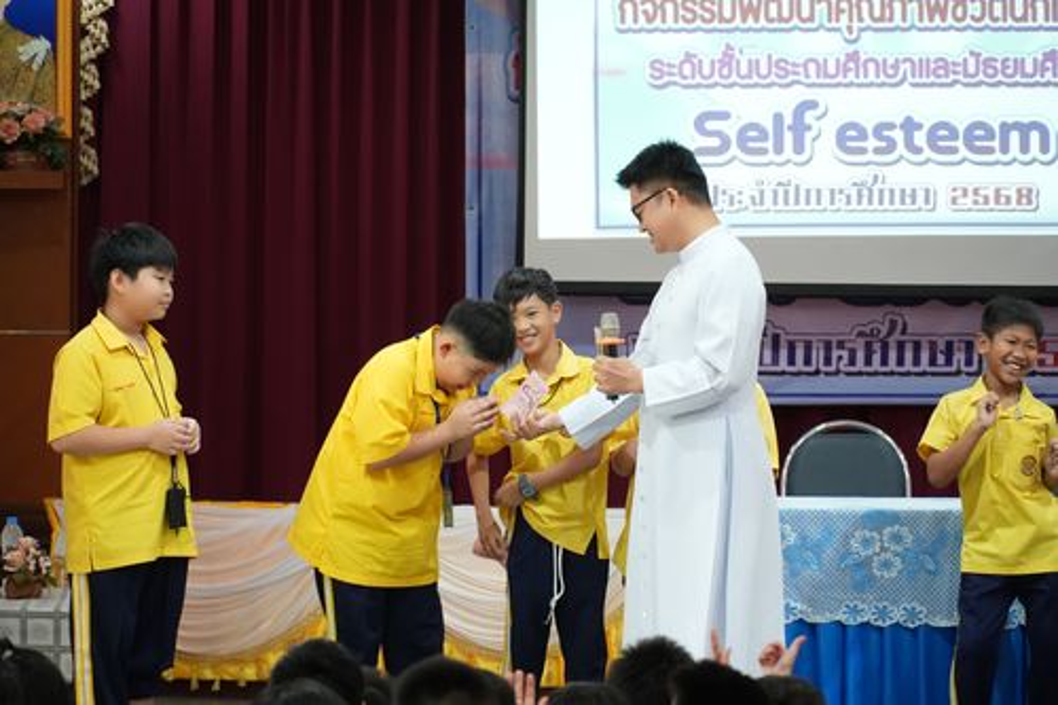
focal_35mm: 202
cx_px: 529
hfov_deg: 10.2
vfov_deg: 6.8
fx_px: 5949
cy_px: 352
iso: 4000
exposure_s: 1/80
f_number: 5.6
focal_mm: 135
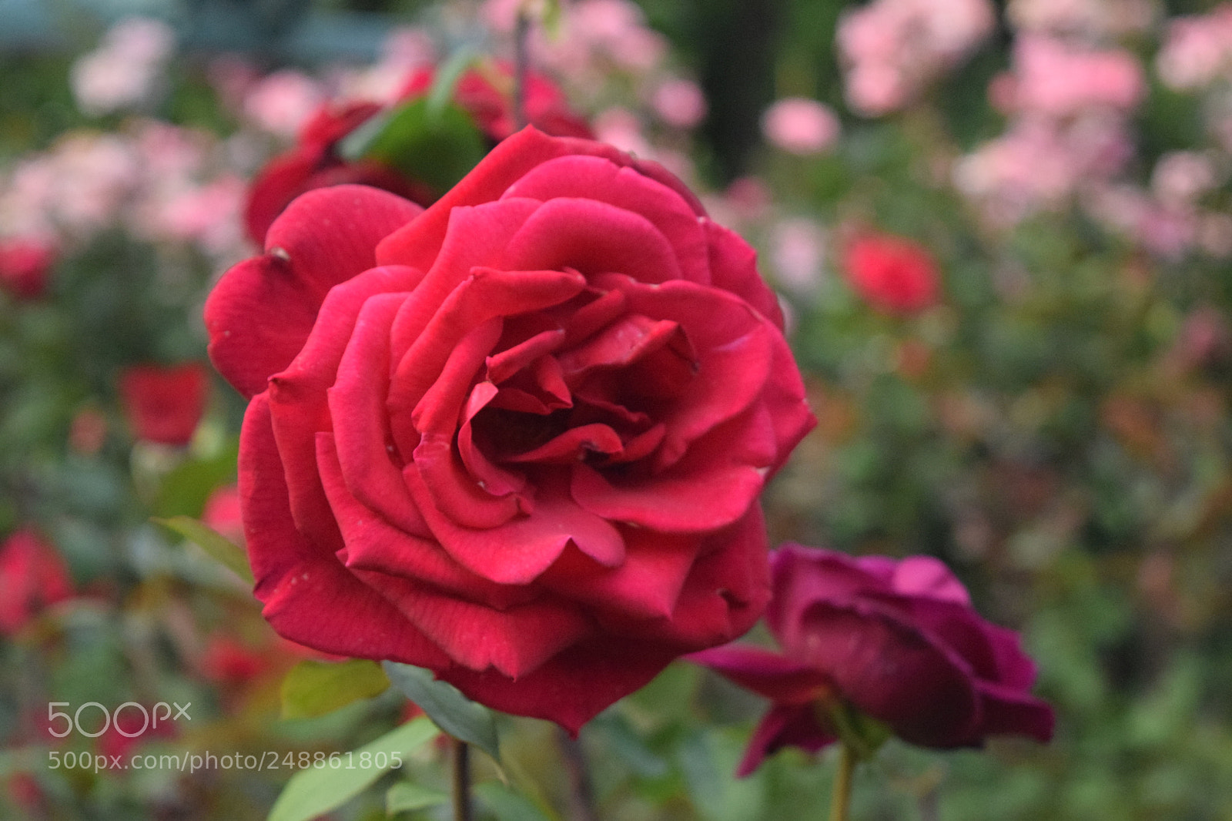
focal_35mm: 78
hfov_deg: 26.0
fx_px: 2669
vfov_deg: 17.5
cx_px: 616
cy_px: 410
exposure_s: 1/4000
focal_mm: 52
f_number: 5.6
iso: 4000
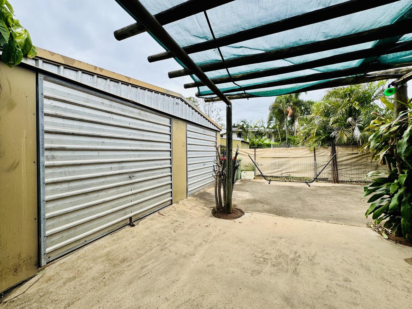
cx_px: 206
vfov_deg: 85.7
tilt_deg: +4.1
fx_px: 167
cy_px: 154
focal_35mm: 14
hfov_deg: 102.1
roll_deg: -1.3
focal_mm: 2.22
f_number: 2.2
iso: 40
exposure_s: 1/473
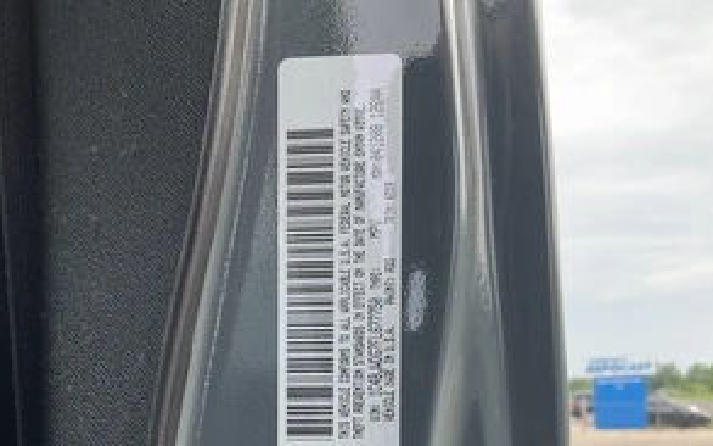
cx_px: 355
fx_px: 816
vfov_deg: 28.3
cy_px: 468
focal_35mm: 42
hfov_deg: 47.2
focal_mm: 3
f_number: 1.8
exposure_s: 1/256
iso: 25
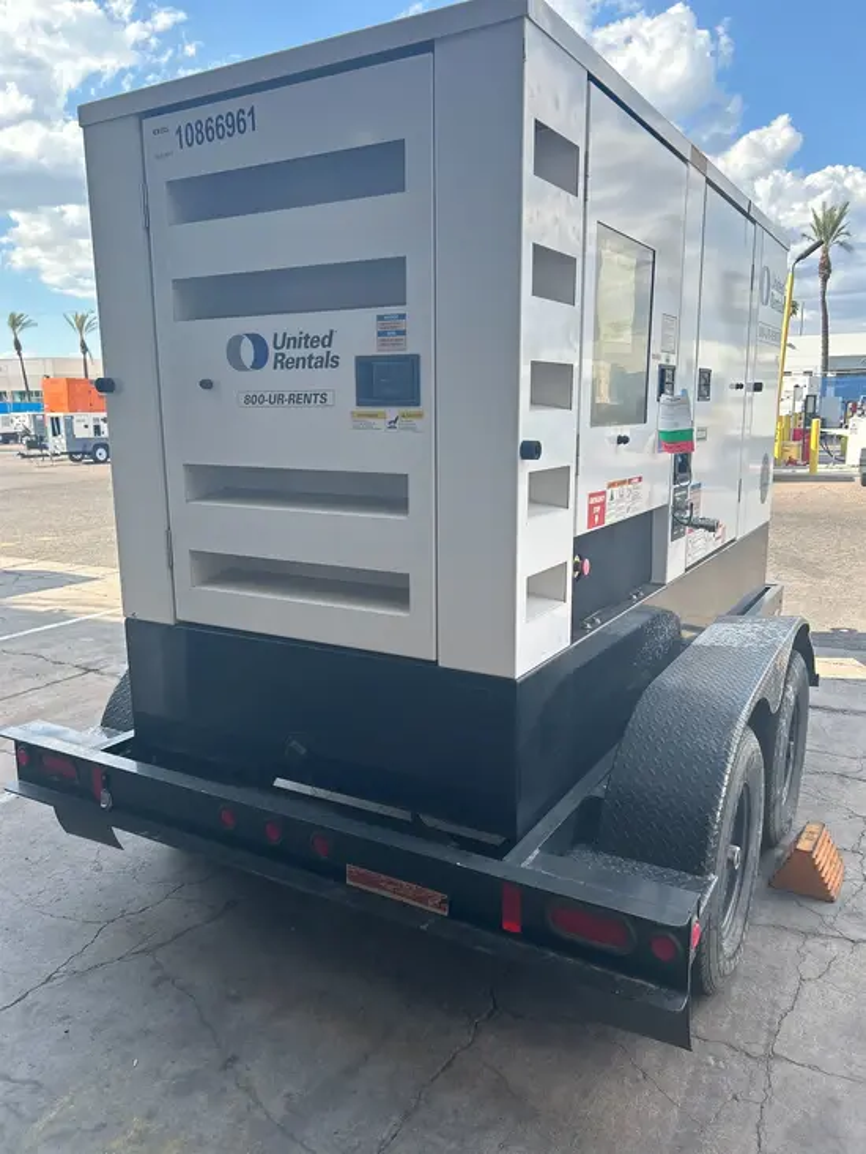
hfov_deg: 53.1
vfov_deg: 67.3
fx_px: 867
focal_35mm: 26
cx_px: 433
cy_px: 577
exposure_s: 1/1089
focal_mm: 5.7
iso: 50
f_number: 1.5
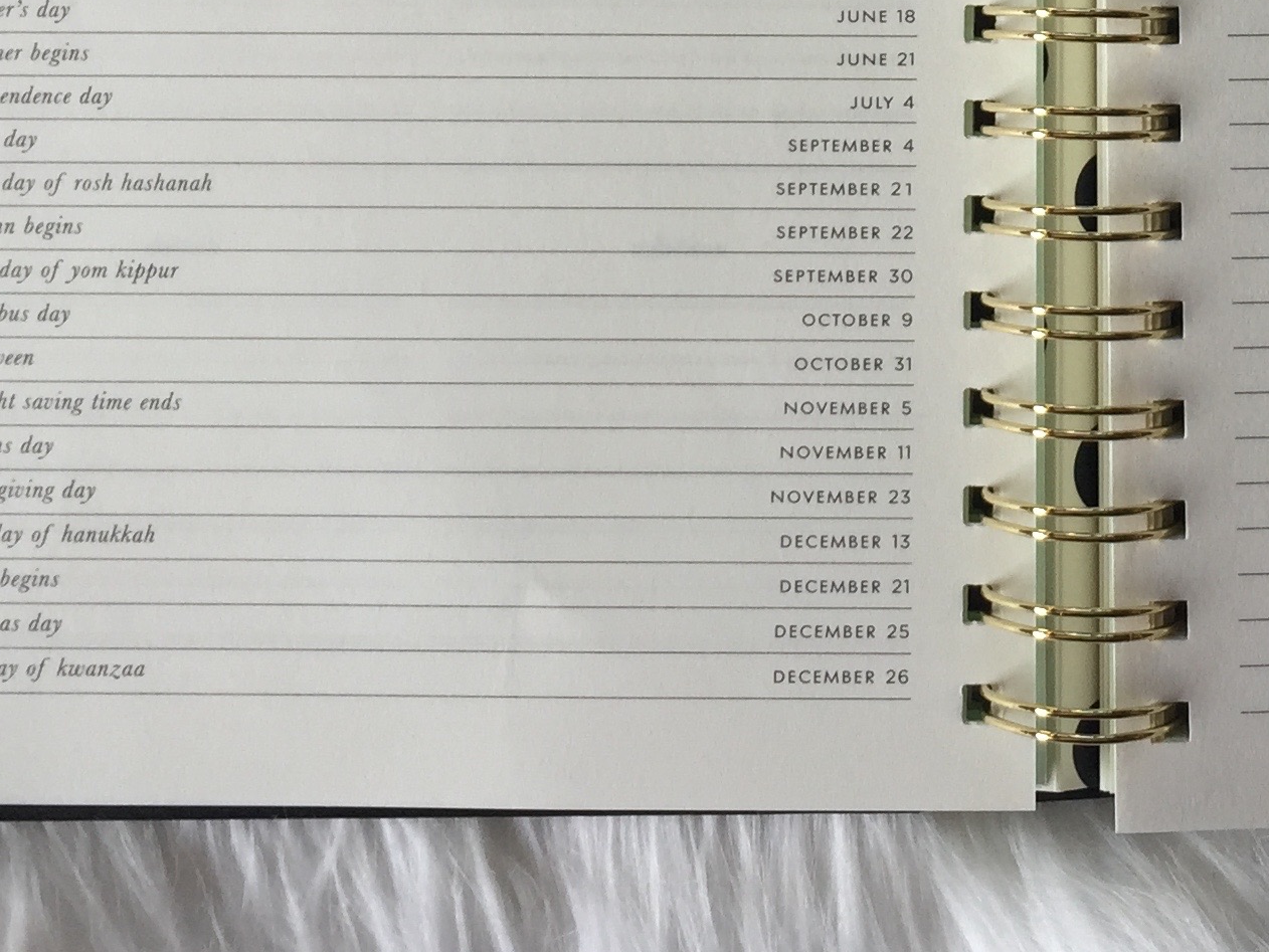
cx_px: 1078
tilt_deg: -88.0
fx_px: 2750
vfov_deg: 18.7
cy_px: -142
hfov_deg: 25.4
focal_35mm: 75
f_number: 2.2
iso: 40
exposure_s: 1/120
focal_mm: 4.15
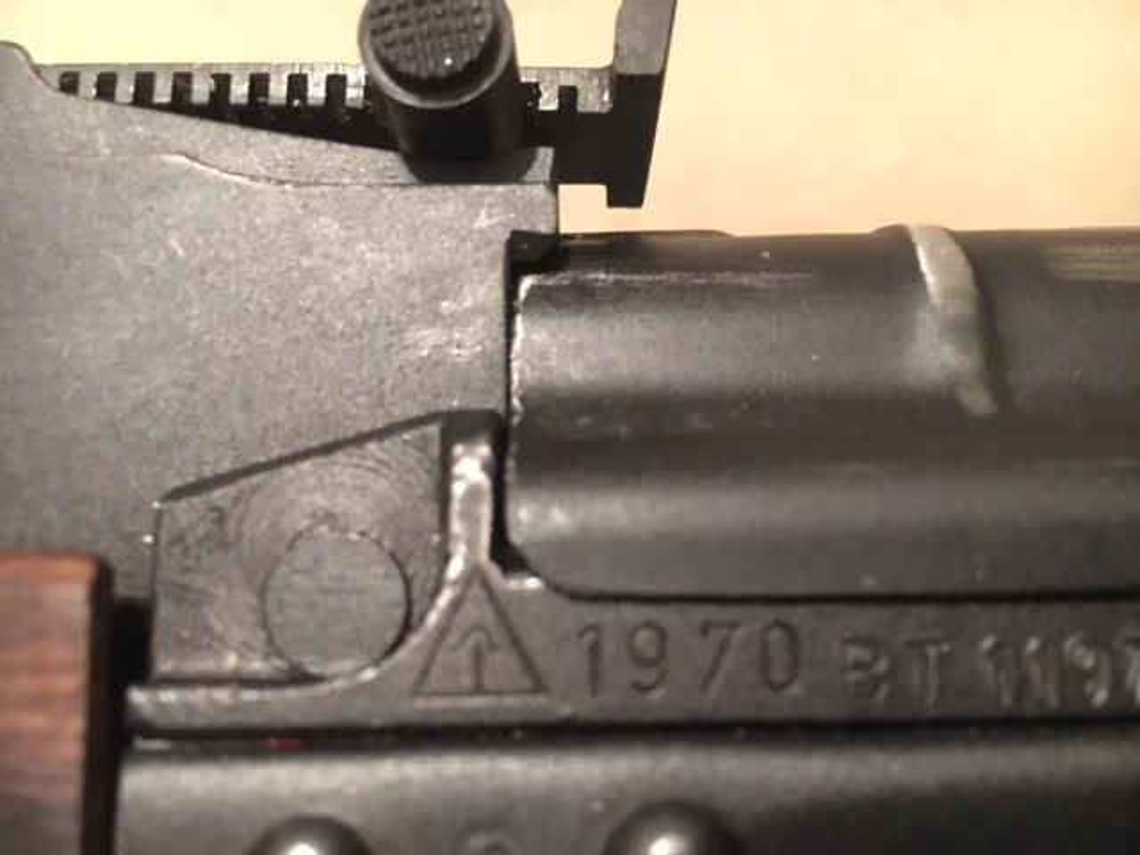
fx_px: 955
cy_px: 428
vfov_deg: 48.2
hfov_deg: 61.7
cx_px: 570
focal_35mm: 29
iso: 1000
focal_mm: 4.15
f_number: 2.2
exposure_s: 1/15
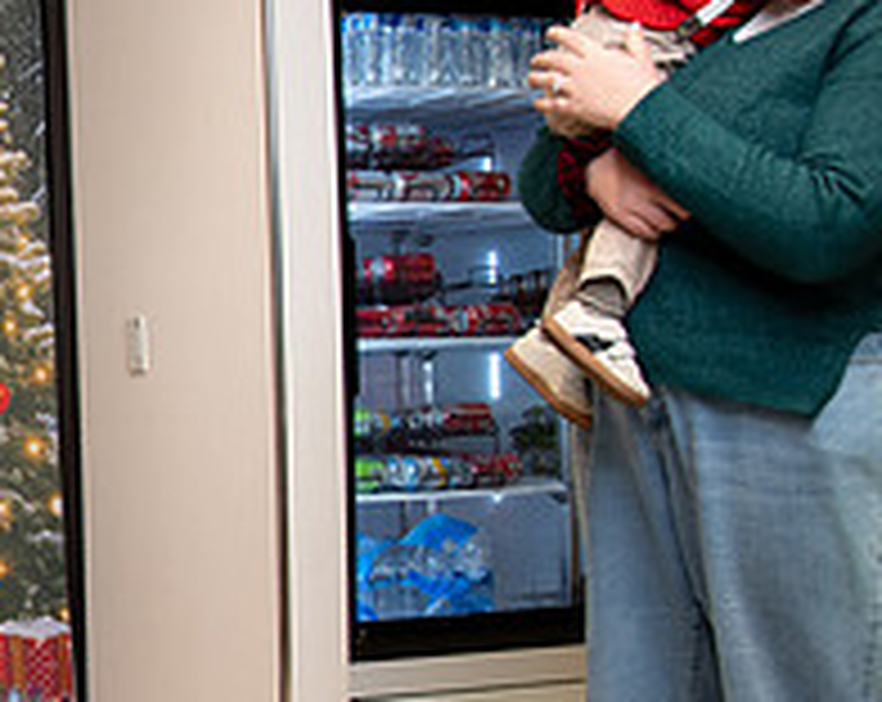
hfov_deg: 24.7
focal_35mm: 67
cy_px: 418
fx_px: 1745
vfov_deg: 22.7
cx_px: -264
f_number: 4.5
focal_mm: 24
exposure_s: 1/200
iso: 1250
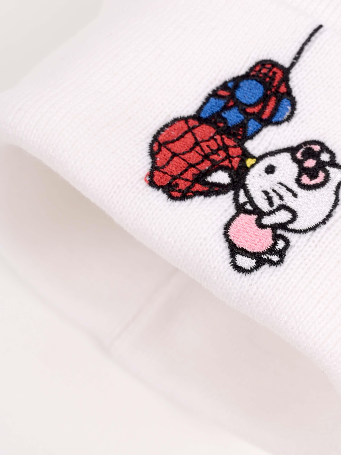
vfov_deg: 23.5
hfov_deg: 17.7
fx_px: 1090
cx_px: 255
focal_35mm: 83
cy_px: 201
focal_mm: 50
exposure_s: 1/100
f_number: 11
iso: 320
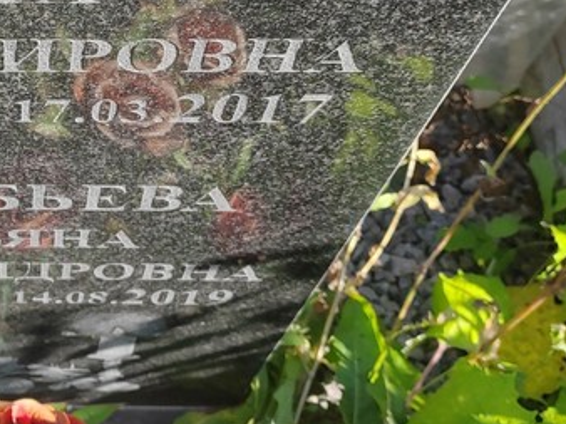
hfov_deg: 28.4
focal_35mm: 64
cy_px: 151
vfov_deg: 22.8
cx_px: -3
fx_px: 1046
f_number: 1.9
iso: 100
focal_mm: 5.52
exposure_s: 1/760
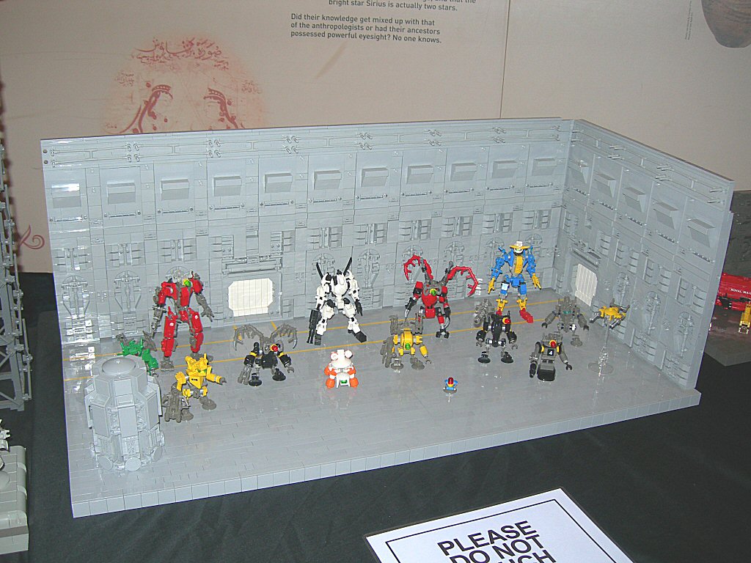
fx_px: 824
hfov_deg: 49.0
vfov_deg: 37.7
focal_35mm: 38
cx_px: 376
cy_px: 282
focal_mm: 7.8
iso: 50
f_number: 2.8
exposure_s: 1/60.1
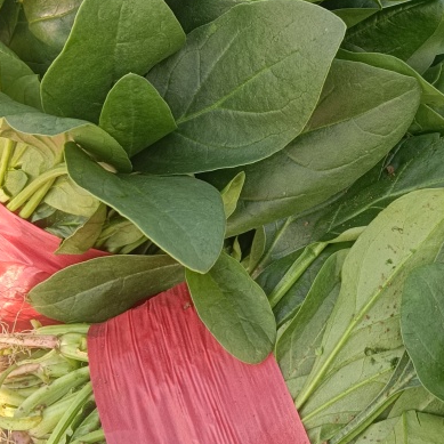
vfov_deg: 27.2
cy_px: 156
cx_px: 357
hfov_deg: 26.8
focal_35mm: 63
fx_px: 914
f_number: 1.8
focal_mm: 4.05
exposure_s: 1/124
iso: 100
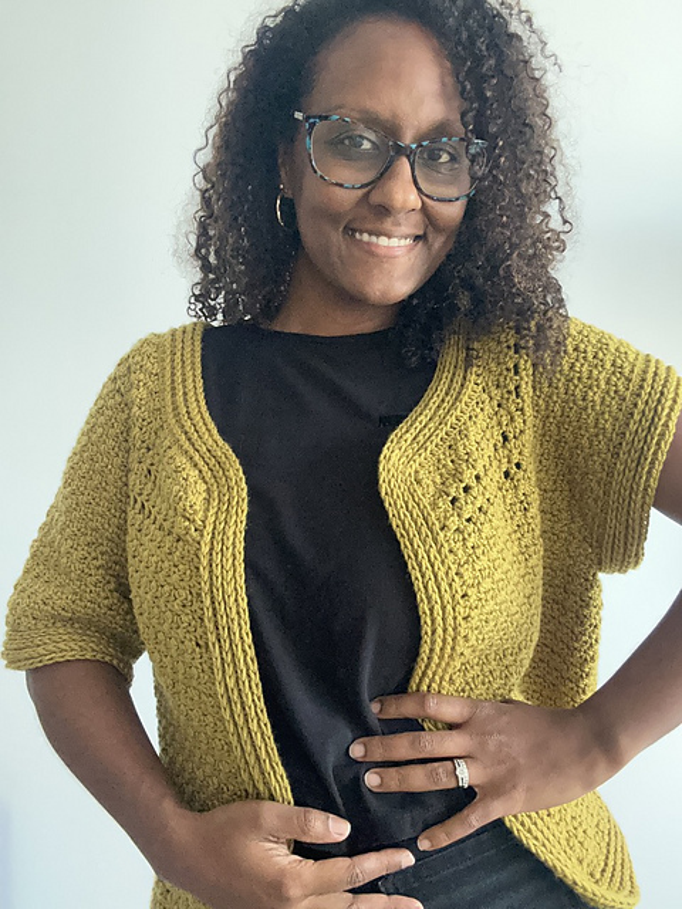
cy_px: 454
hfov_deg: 46.8
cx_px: 341
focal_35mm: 30
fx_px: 788
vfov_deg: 60.0
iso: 400
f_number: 1.9
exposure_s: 1/39
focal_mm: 2.69
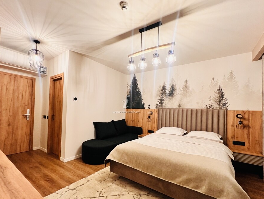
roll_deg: -2.5
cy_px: 109
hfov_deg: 98.1
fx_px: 114
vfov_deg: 81.6
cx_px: 132
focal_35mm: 15
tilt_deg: +1.0
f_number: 1.8
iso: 250
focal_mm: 1.57
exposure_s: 1/100
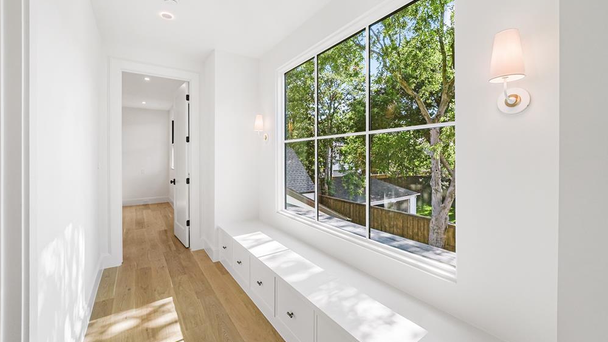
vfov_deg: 70.3
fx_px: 242
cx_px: 302
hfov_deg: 103.0
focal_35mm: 15
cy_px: 154
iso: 1600
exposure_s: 1/100
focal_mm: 14
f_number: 8
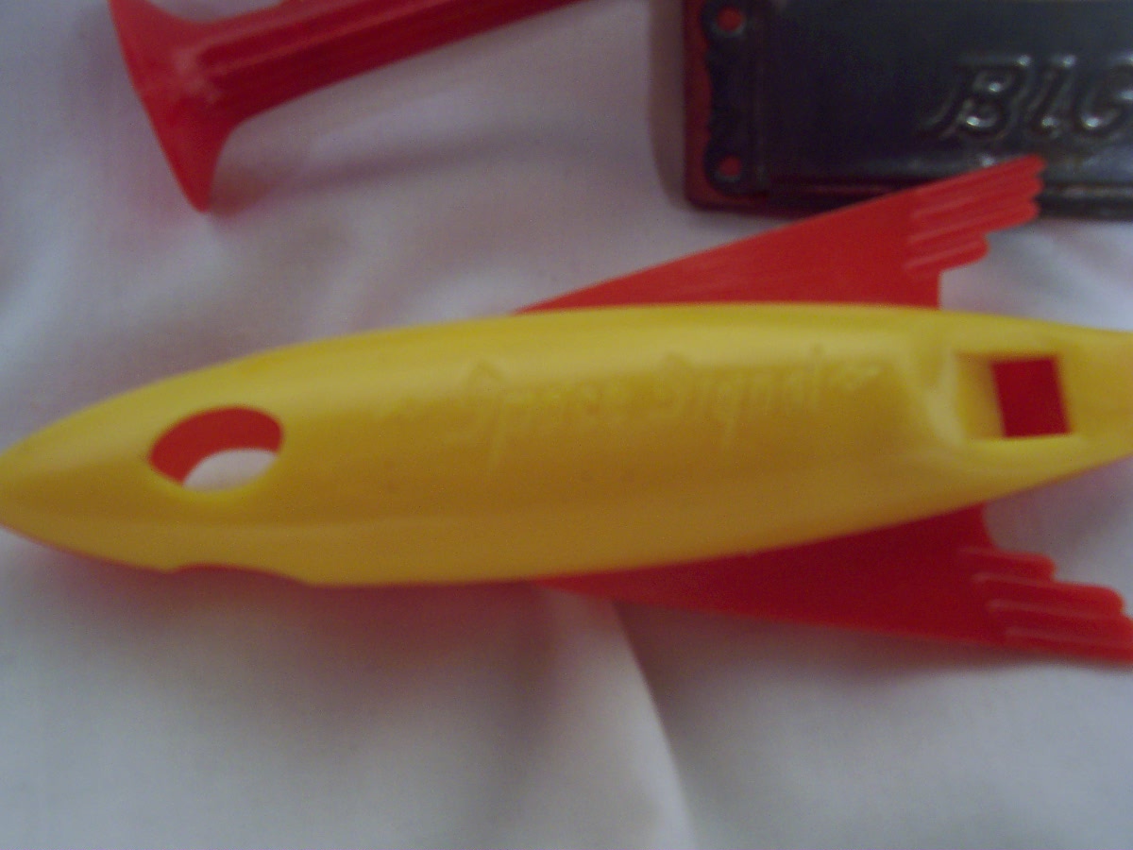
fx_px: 1211
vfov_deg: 38.7
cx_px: 566
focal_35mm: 37
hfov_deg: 50.1
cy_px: 425
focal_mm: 5.6
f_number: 2.8
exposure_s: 1/45
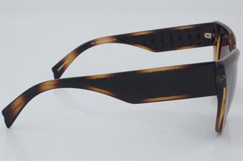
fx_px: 506
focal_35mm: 75
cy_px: 80
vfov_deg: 18.2
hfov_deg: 27.0
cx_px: 122
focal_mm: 50
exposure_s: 1/4
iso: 100
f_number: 32
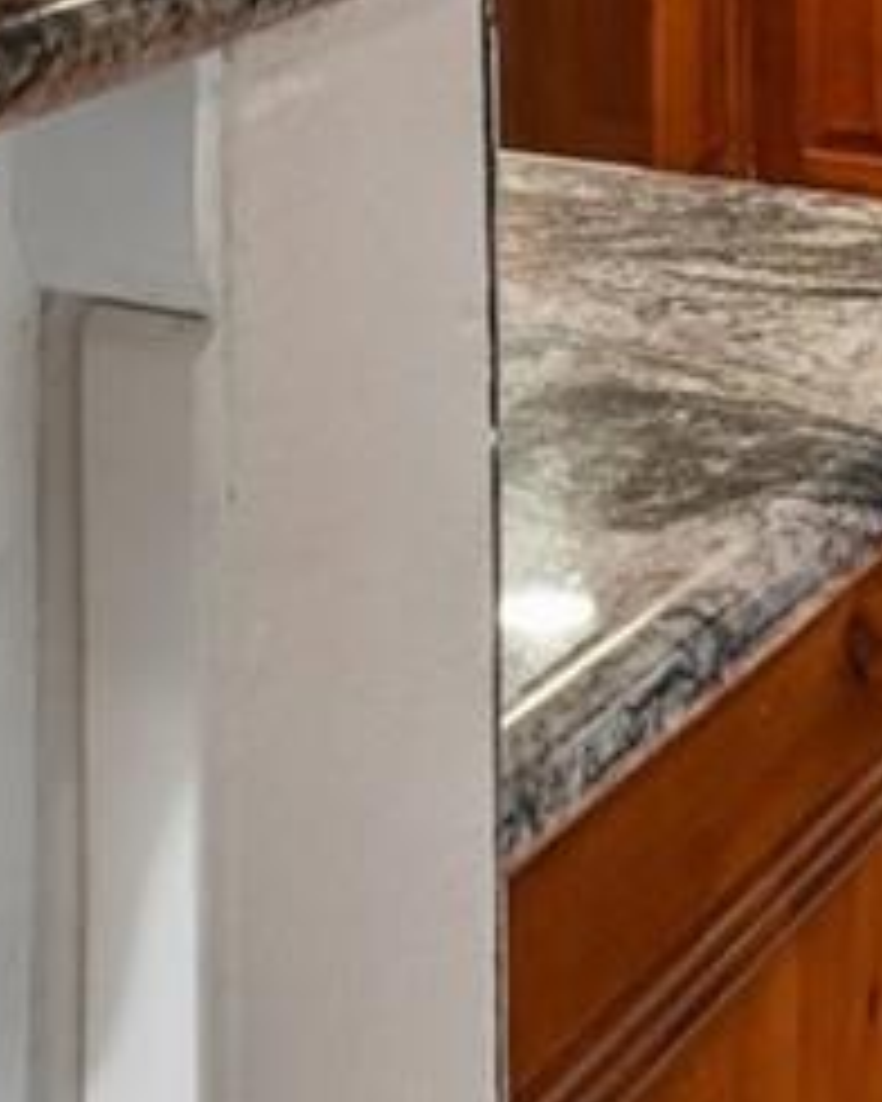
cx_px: 580
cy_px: -778
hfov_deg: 15.2
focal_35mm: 101
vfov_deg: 16.4
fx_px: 3298
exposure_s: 1/15
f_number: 8
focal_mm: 11
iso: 500
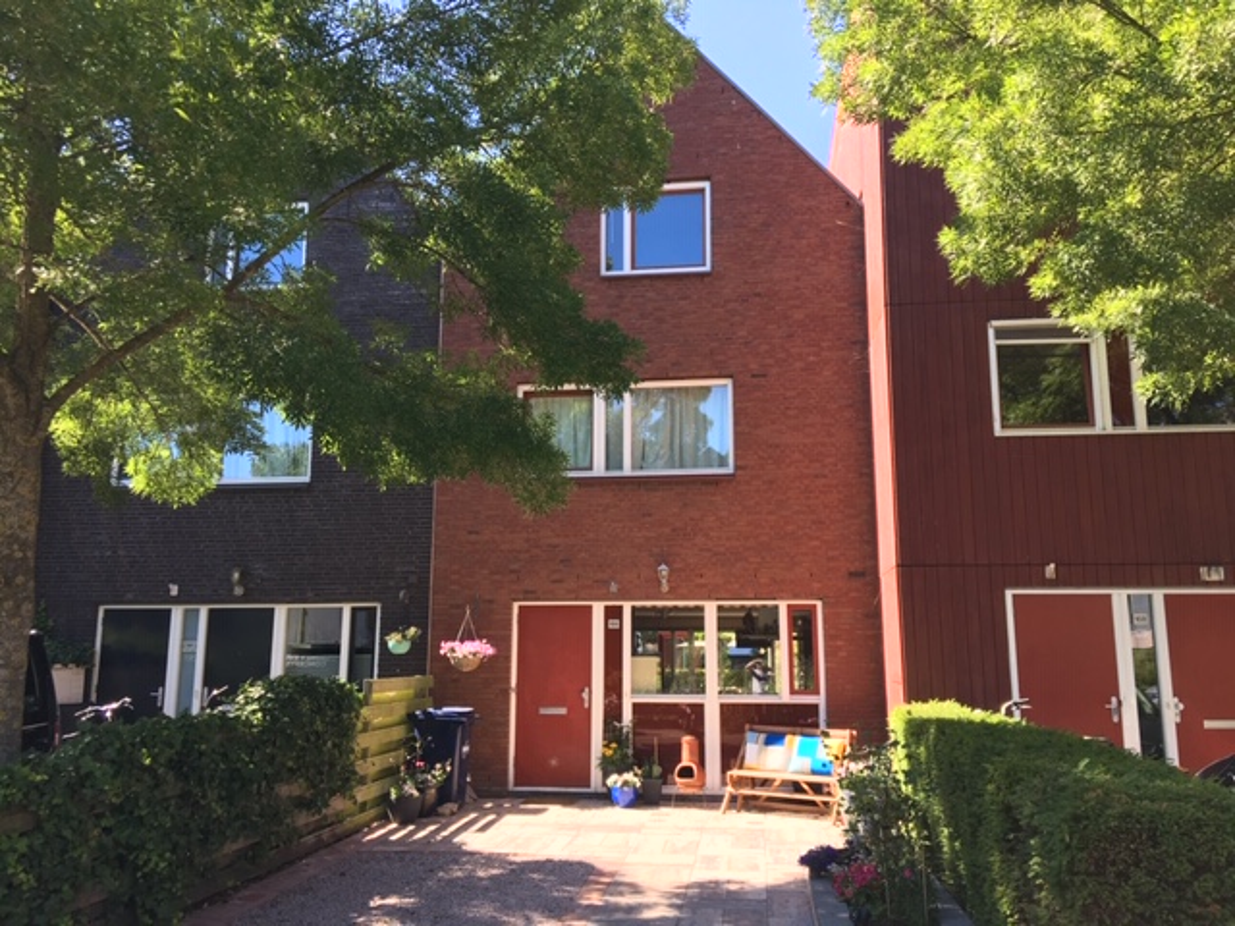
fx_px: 1035
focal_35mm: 29
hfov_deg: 61.7
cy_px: 463
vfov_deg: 48.2
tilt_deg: +10.9
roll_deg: -0.3
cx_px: 618
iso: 25
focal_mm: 4.15
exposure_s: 1/208
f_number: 2.2
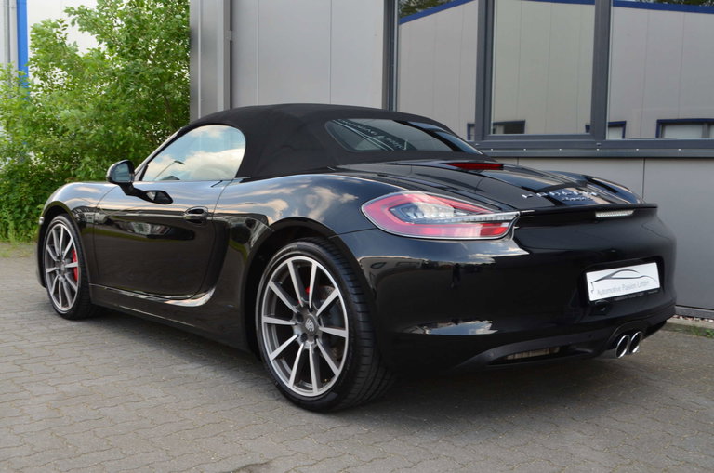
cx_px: 357
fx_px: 772
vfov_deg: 34.1
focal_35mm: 39
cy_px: 236
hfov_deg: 49.6
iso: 400
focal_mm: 26
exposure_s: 1/60
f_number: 10
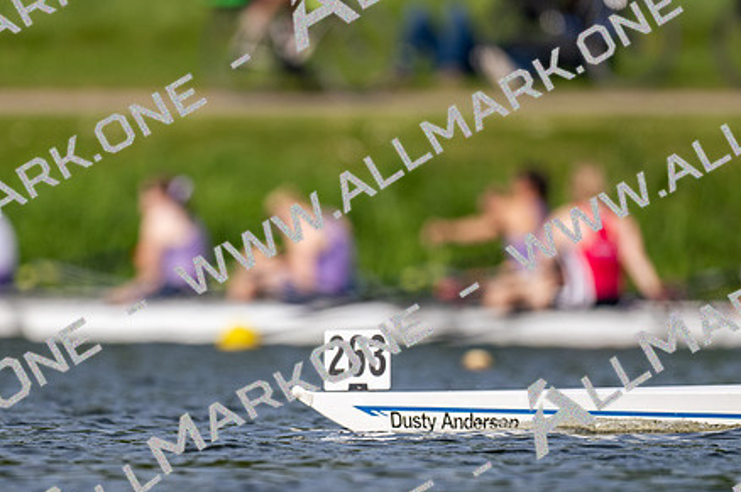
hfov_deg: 1.7
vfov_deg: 1.2
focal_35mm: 1192
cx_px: 382
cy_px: 299
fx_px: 24508
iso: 200
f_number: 4
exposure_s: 1/2500
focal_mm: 600
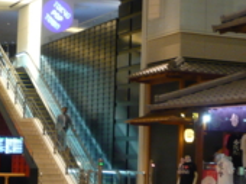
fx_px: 752
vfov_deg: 13.9
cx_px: 107
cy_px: 93
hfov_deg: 18.6
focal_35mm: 106
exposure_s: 1/8
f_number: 3.5
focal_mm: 7.4
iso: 200
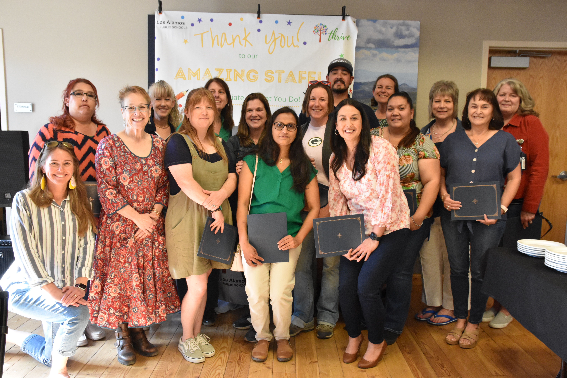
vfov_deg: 40.0
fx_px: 520
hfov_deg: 57.2
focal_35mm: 33
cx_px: 284
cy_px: 189
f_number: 9
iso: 3200
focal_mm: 22
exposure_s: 1/60
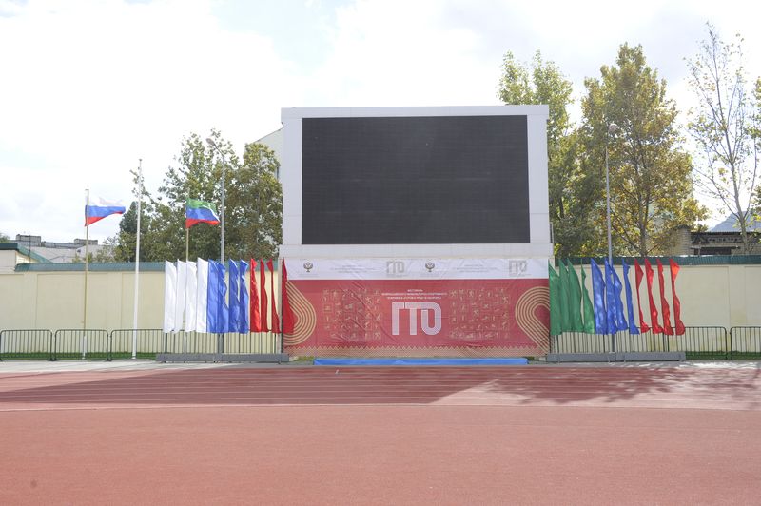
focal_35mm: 34
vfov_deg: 38.8
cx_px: 380
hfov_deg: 55.8
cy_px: 253
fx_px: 718
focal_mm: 34
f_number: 6.3
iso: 2000
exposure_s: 1/3200
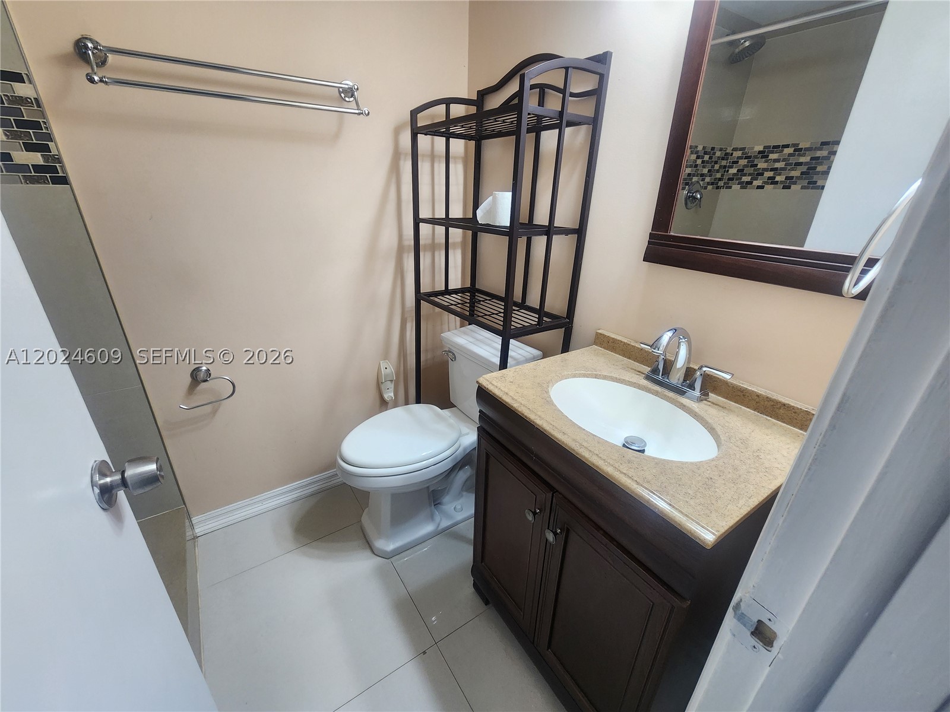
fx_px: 357
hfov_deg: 106.2
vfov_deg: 89.9
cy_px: 356
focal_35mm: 13
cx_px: 475
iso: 200
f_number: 2.2
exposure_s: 1/60
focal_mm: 2.2
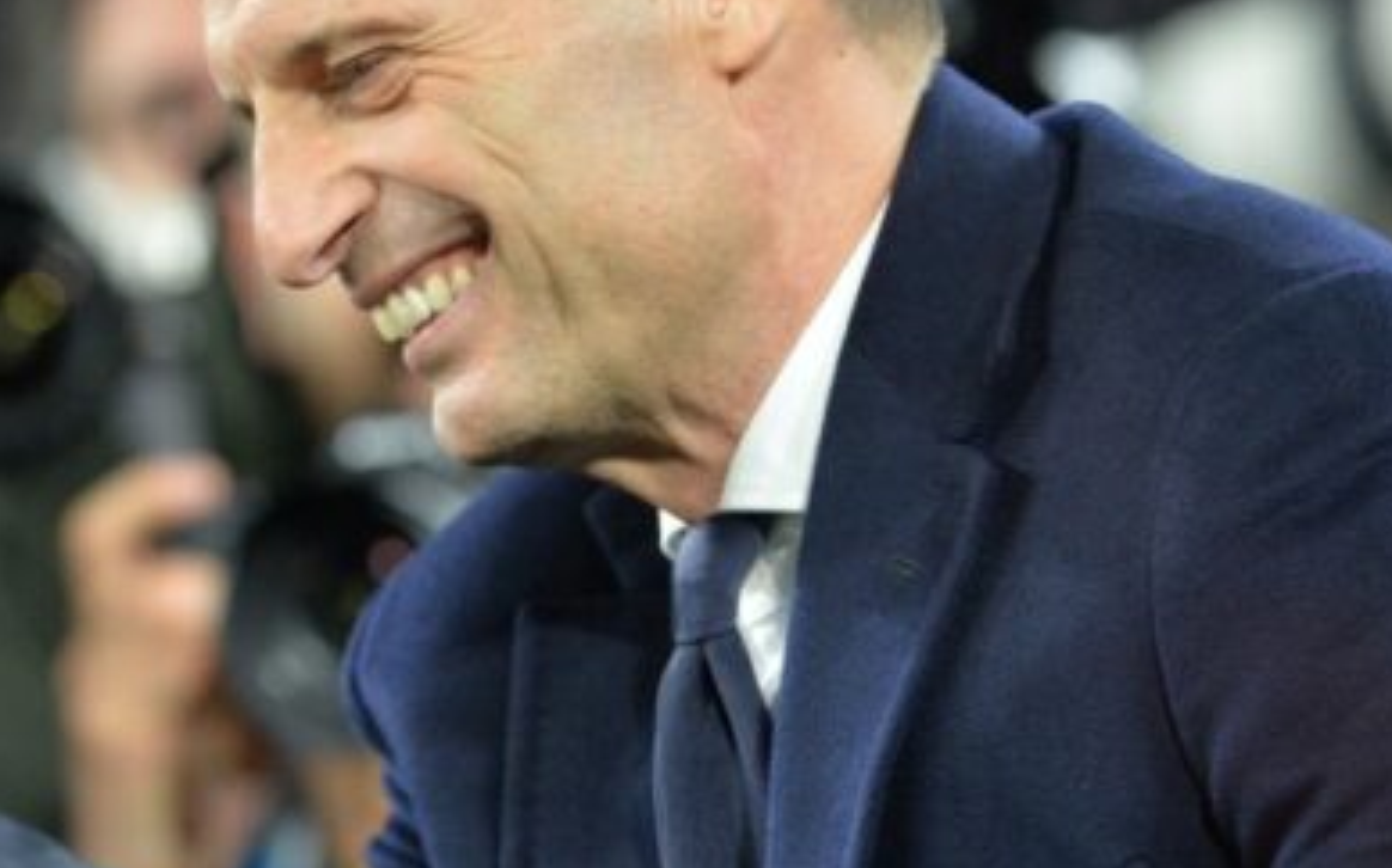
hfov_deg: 3.5
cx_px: 610
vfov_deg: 2.2
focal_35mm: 605
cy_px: 156
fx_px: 22938
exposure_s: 1/500
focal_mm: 300
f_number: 4
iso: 3200
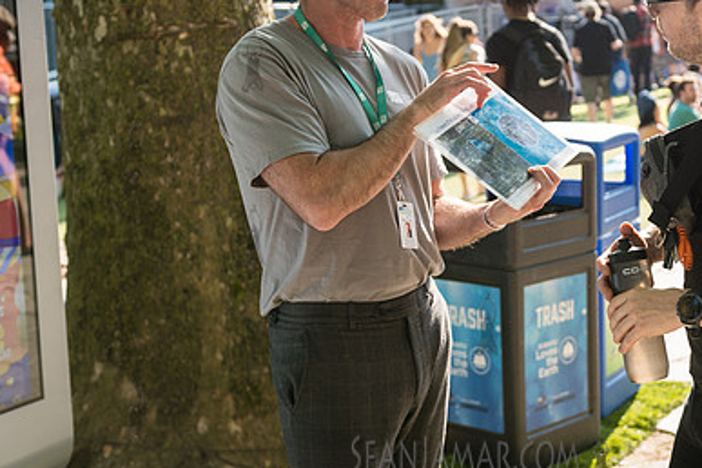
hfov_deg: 27.8
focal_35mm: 72
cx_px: 486
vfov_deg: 18.9
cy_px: 148
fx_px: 1404
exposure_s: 1/400
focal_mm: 48
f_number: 3.2
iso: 200
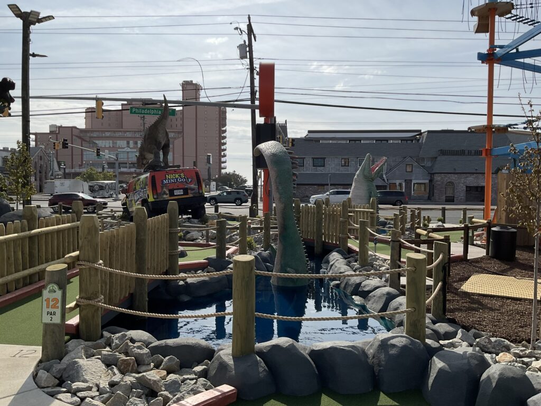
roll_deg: -0.8
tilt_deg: -0.9
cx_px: 270
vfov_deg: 48.2
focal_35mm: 29
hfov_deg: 61.7
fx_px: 453
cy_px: 203
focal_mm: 3
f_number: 1.8
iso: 20
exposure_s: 1/5263
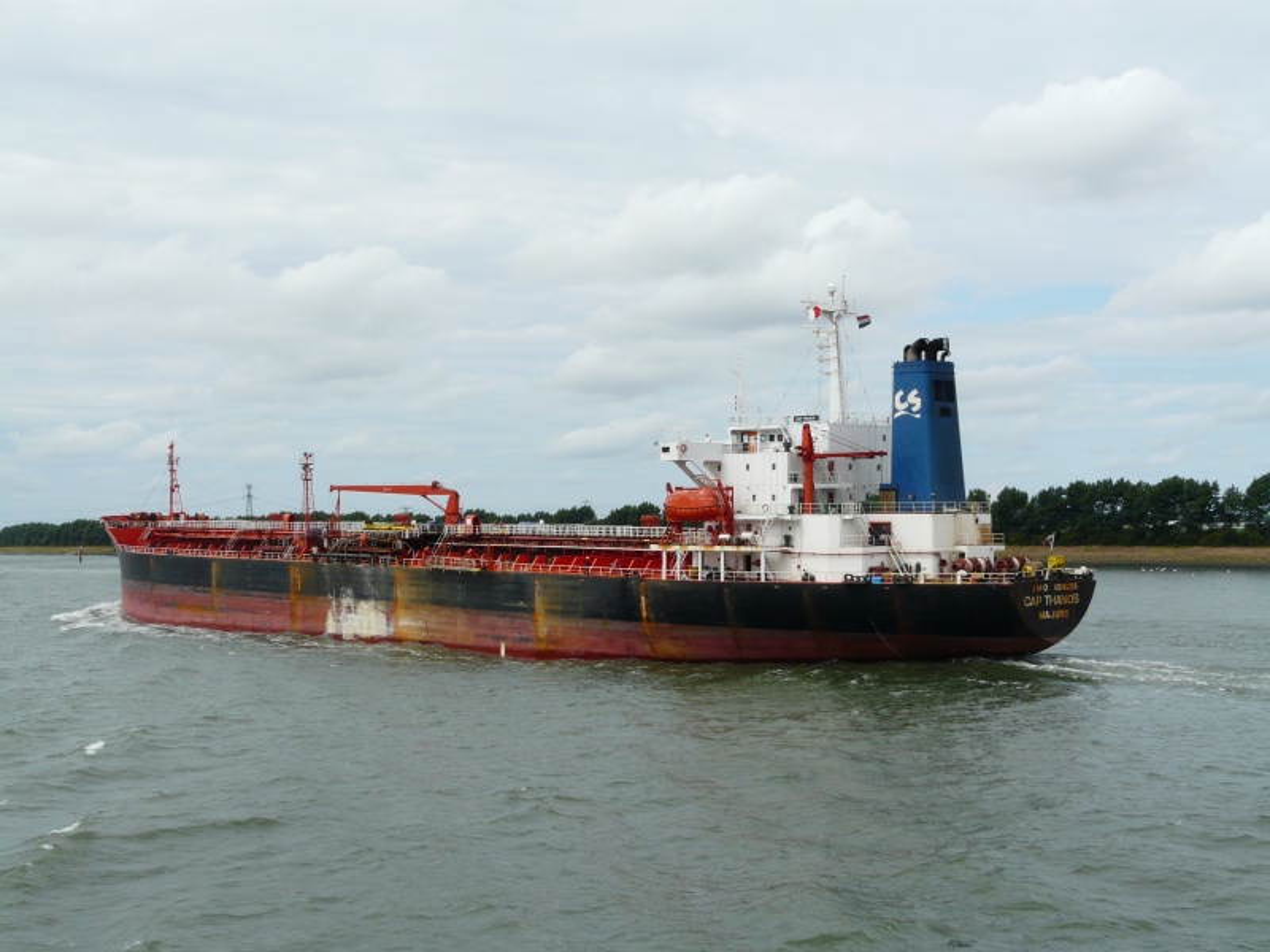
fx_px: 1651
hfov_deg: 42.1
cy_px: 476
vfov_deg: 32.2
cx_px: 635
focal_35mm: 45
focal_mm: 7.4
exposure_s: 1/500
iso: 100
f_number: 7.1
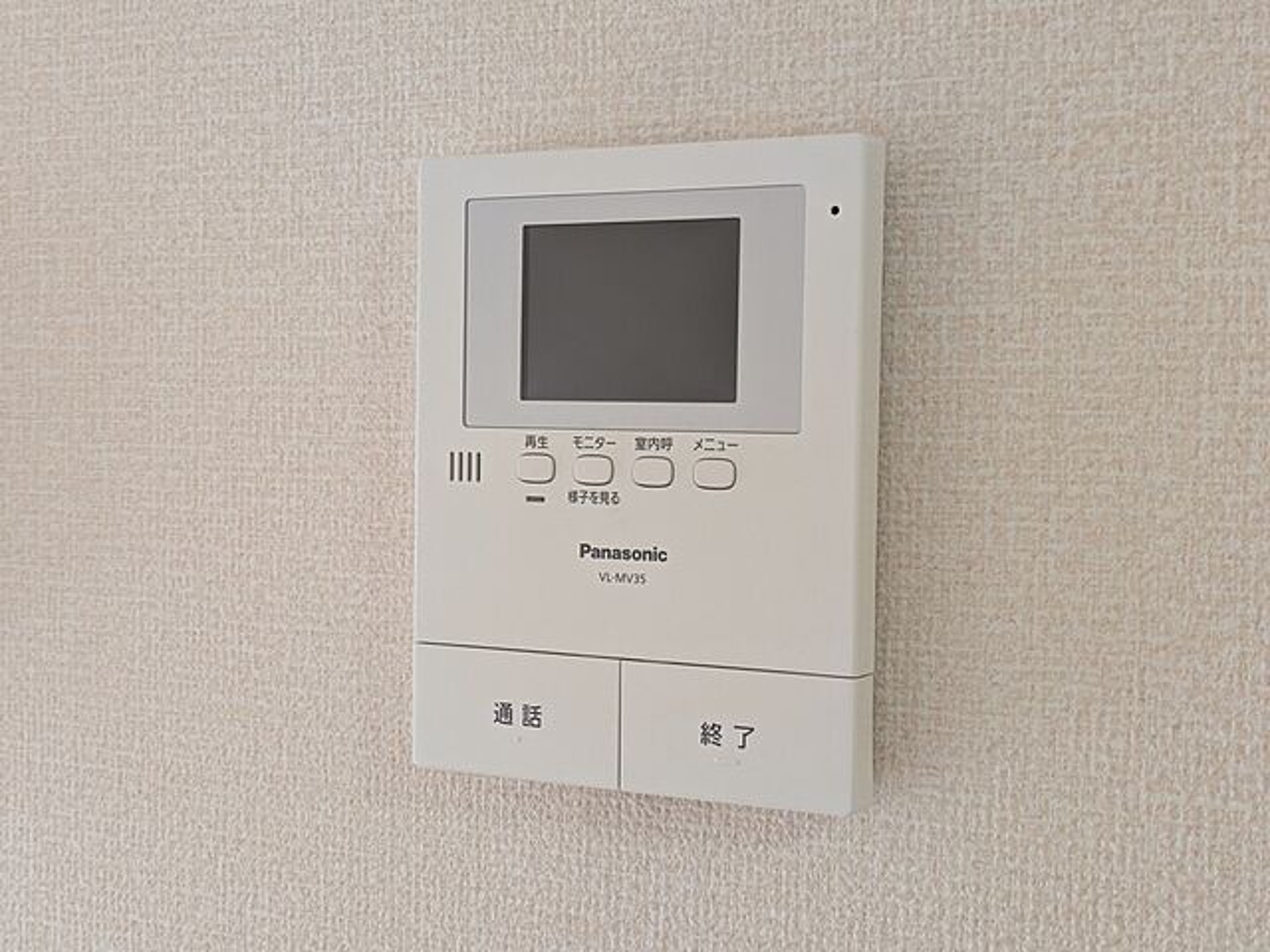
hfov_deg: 37.5
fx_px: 1871
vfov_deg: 28.6
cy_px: 476
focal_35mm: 51
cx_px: 635
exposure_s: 1/25
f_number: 1.89
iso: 123
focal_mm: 5.43
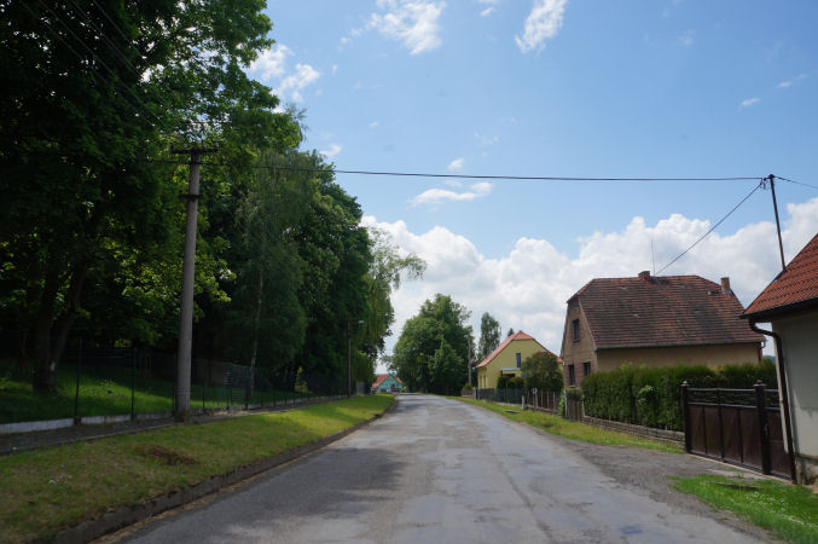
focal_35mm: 27
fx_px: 613
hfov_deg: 67.4
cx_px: 409
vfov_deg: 47.8
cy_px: 272
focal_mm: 18
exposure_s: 1/250
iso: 250
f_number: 16
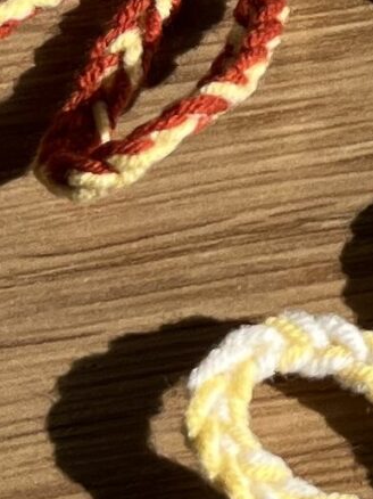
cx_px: 890
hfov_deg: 8.8
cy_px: -166
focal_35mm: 152
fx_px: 2186
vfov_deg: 12.6
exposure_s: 1/4854
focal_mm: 5.1
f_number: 1.6
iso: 50
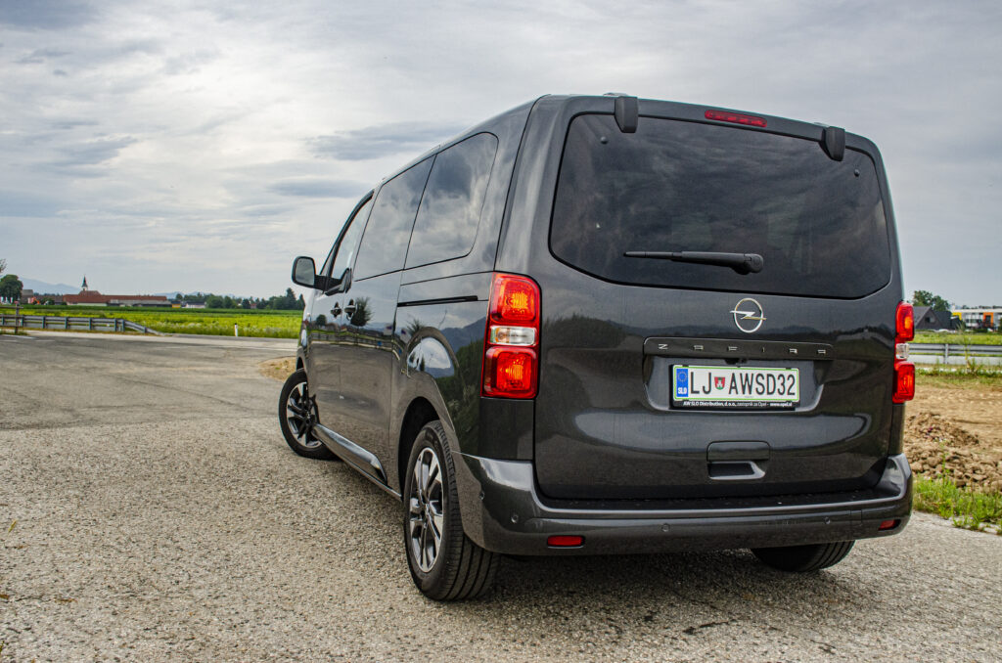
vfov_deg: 39.8
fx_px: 917
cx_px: 501
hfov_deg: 57.3
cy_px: 332
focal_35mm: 33
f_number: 6.3
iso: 800
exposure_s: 1/250
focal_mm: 22
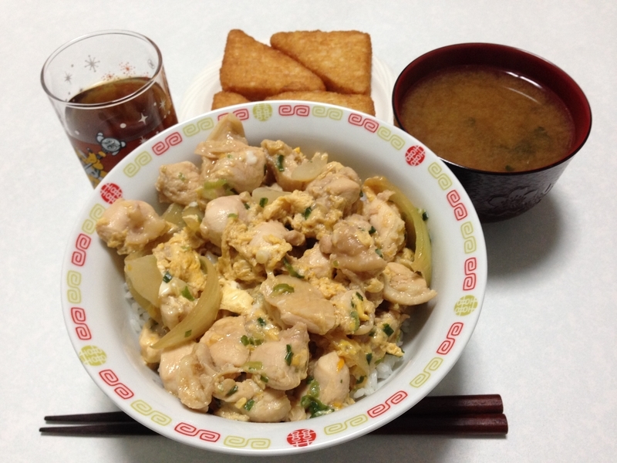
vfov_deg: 42.9
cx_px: 308
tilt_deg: -55.2
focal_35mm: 33
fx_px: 588
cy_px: 232
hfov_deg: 55.4
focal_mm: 4.12
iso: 125
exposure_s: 1/20
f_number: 2.4
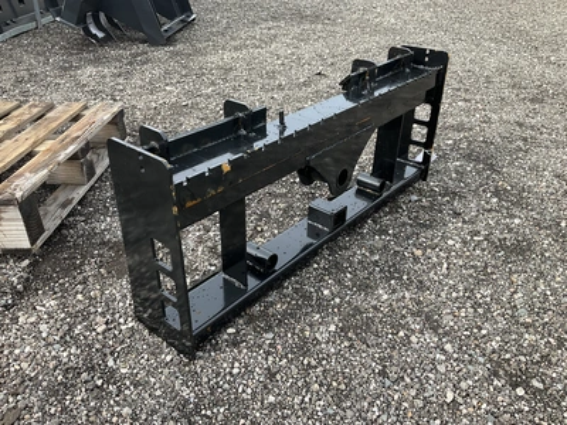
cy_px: 212
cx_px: 284
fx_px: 475
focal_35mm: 29
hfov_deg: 61.7
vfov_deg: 48.2
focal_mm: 3
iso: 25
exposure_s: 1/412
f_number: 1.8
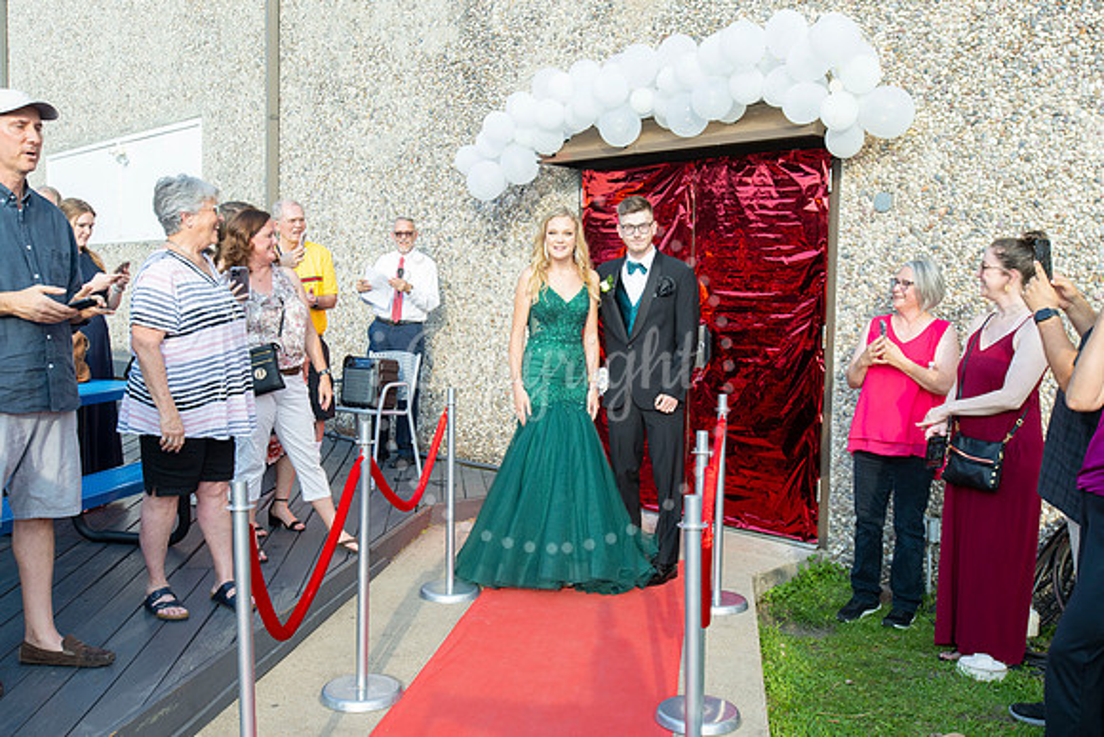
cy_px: 368
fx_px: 1074
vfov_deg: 37.9
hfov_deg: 54.4
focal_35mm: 35
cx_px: 552
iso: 160
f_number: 8
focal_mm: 35
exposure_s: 1/250
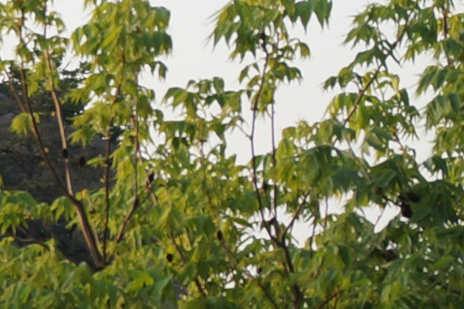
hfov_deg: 6.5
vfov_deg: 4.7
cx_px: -884
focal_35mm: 293
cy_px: 202
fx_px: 3773
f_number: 6.3
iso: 100
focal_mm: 28
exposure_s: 1/125
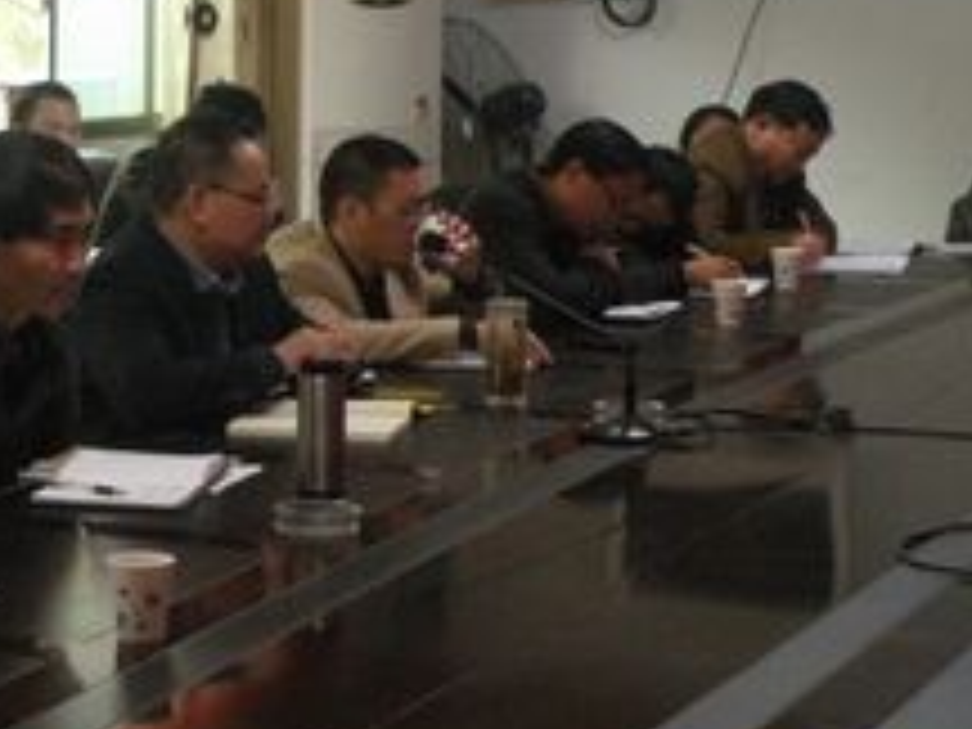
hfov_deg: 19.8
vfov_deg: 15.1
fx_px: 2724
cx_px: 90
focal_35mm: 97
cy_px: 128
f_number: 3.2
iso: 400
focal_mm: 7.4
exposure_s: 1/36
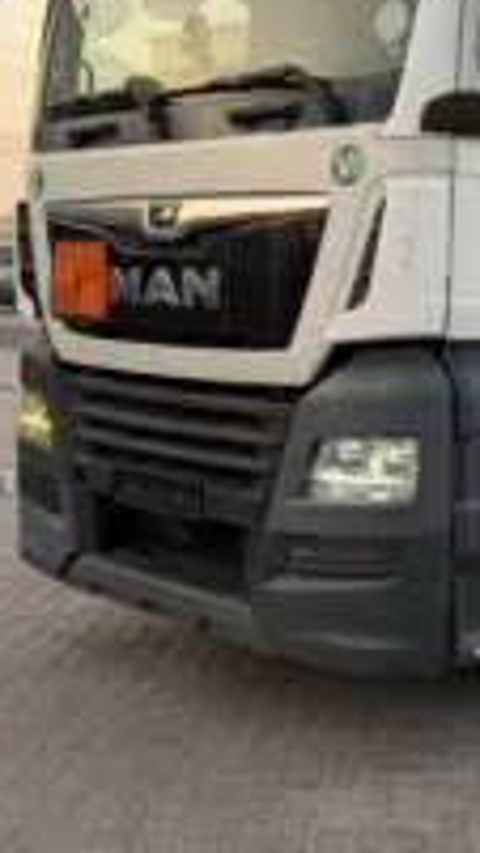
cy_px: 344
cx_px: 514
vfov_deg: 39.7
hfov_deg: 21.9
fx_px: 1177
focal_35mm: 52
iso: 80
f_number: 1.78
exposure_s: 1/319
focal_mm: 6.76
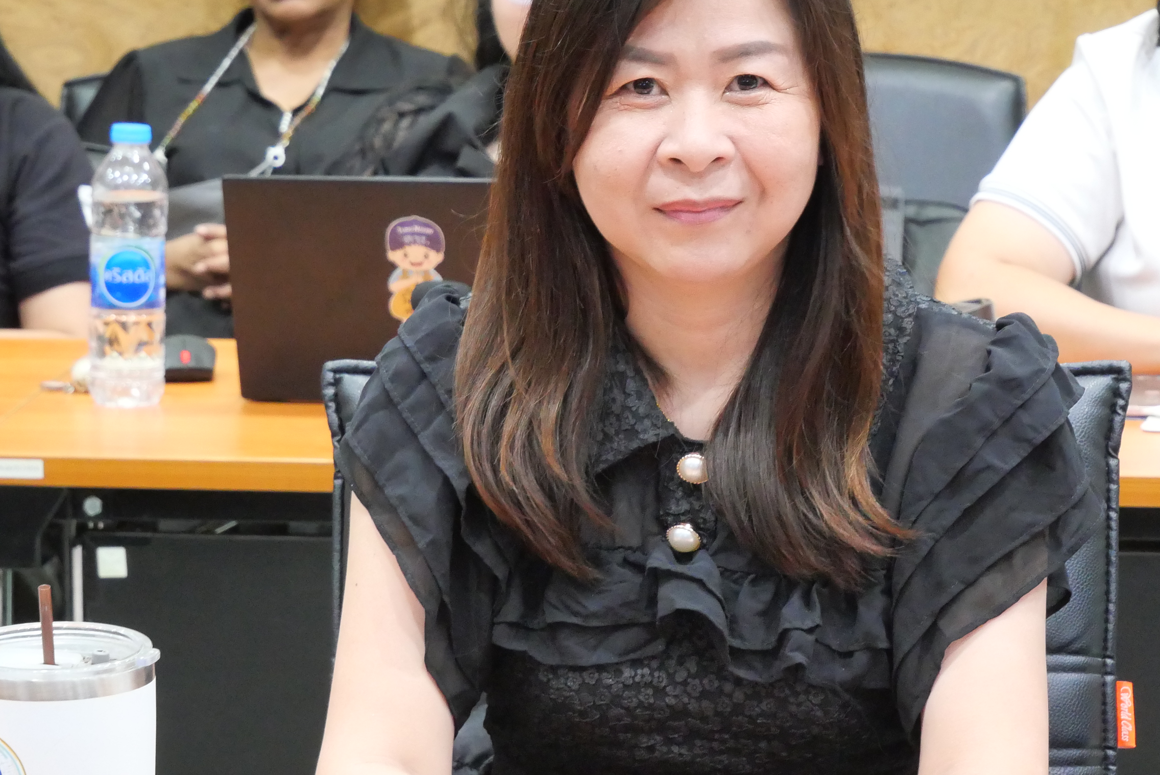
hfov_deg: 12.4
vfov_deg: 8.3
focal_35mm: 165
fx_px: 5320
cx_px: 685
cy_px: 336
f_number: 5.6
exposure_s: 1/25
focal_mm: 49
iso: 3200
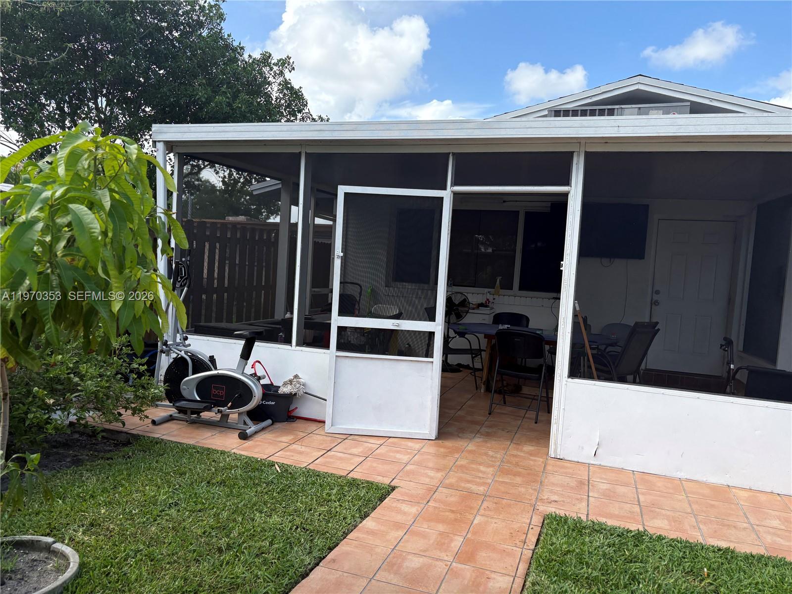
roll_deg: -3.2
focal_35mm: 26
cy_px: 297
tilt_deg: -0.1
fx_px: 595
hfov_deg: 67.3
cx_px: 396
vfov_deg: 53.1
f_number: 1.6
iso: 64
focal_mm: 5.96
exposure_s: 1/1626
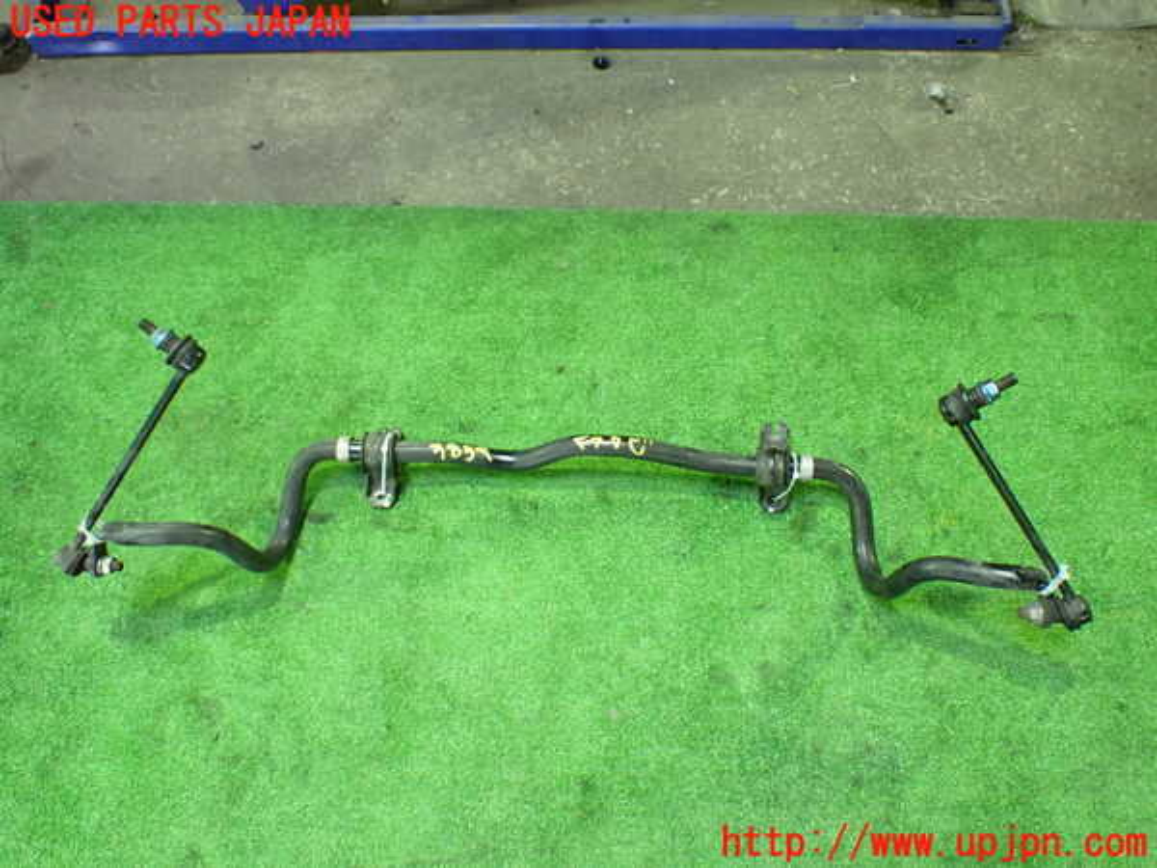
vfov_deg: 46.8
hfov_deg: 60.0
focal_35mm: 30
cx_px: 578
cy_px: 434
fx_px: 1003
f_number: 2.3
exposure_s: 1/30
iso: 1000
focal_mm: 5.4
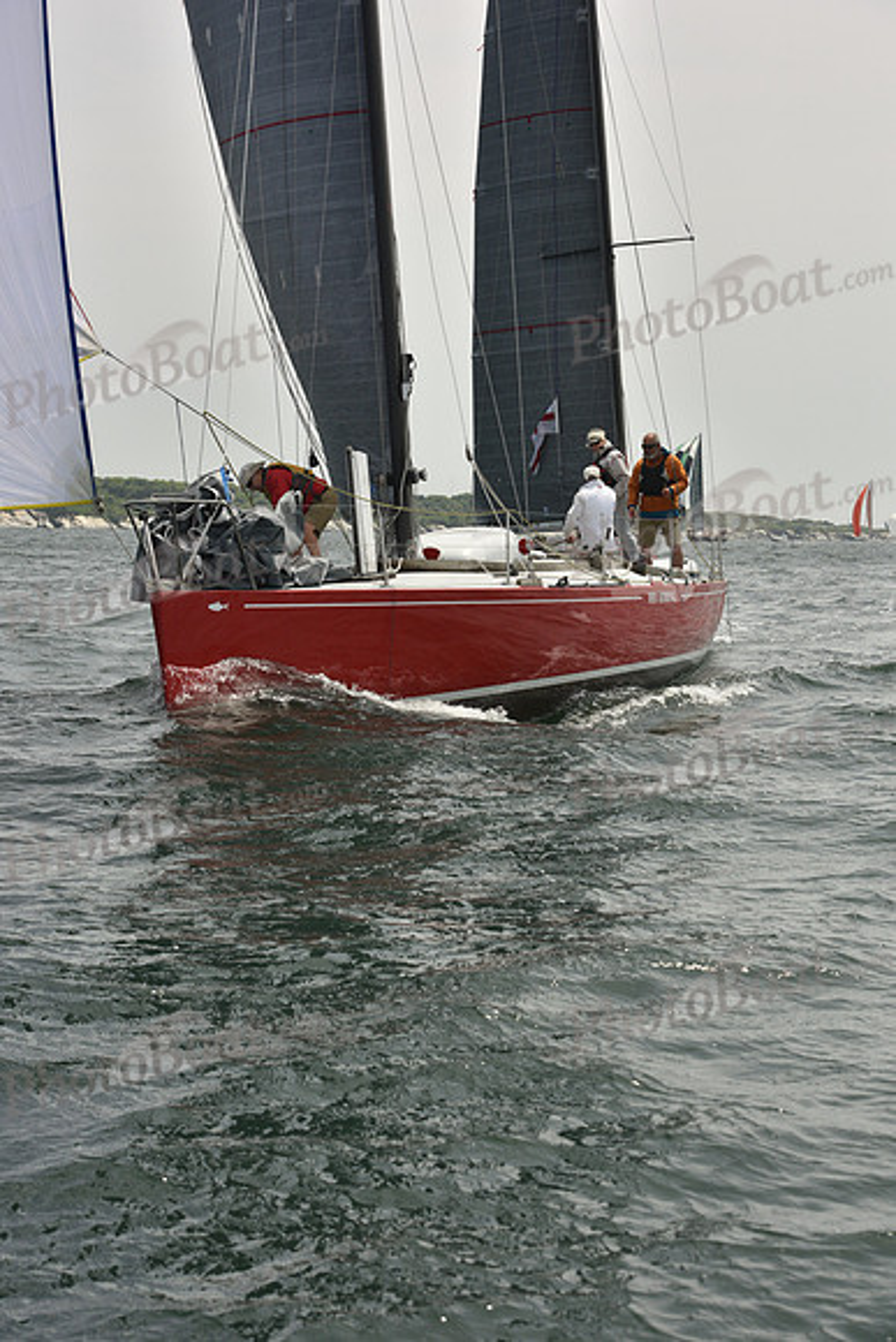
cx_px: 448
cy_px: 671
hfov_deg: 19.5
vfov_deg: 28.8
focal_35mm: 70
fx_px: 2612
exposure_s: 1/1600
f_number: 9
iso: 400
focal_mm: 70
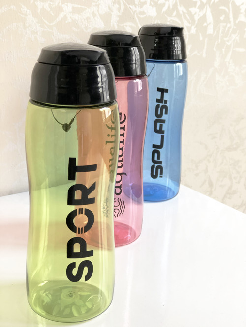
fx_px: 540
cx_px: 123
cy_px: 164
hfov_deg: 25.7
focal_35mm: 57
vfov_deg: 33.8
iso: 50
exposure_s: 1/30
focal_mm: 6.6
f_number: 2.8
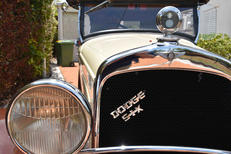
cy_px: 77
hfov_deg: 57.2
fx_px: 212
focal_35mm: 33
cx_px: 116
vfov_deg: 40.0
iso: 100
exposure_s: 1/200
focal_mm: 22
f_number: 7.1
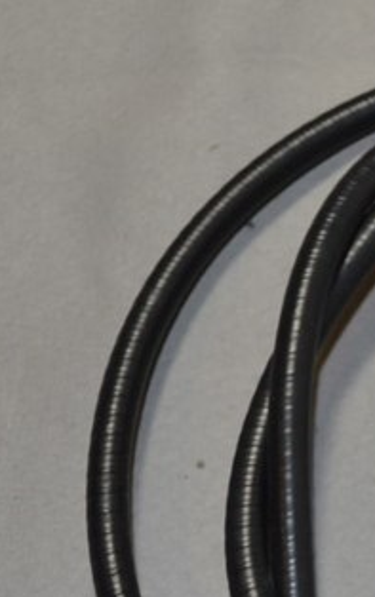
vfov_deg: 17.9
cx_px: 586
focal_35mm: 112
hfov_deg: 11.2
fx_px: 1826
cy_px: 669
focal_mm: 20
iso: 280
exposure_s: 1/60
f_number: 3.8
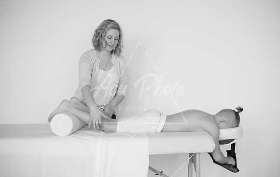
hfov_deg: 37.3
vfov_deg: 24.1
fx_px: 415
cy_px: 85
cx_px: 146
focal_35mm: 54
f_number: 2.2
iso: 250
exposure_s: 1/800
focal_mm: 50
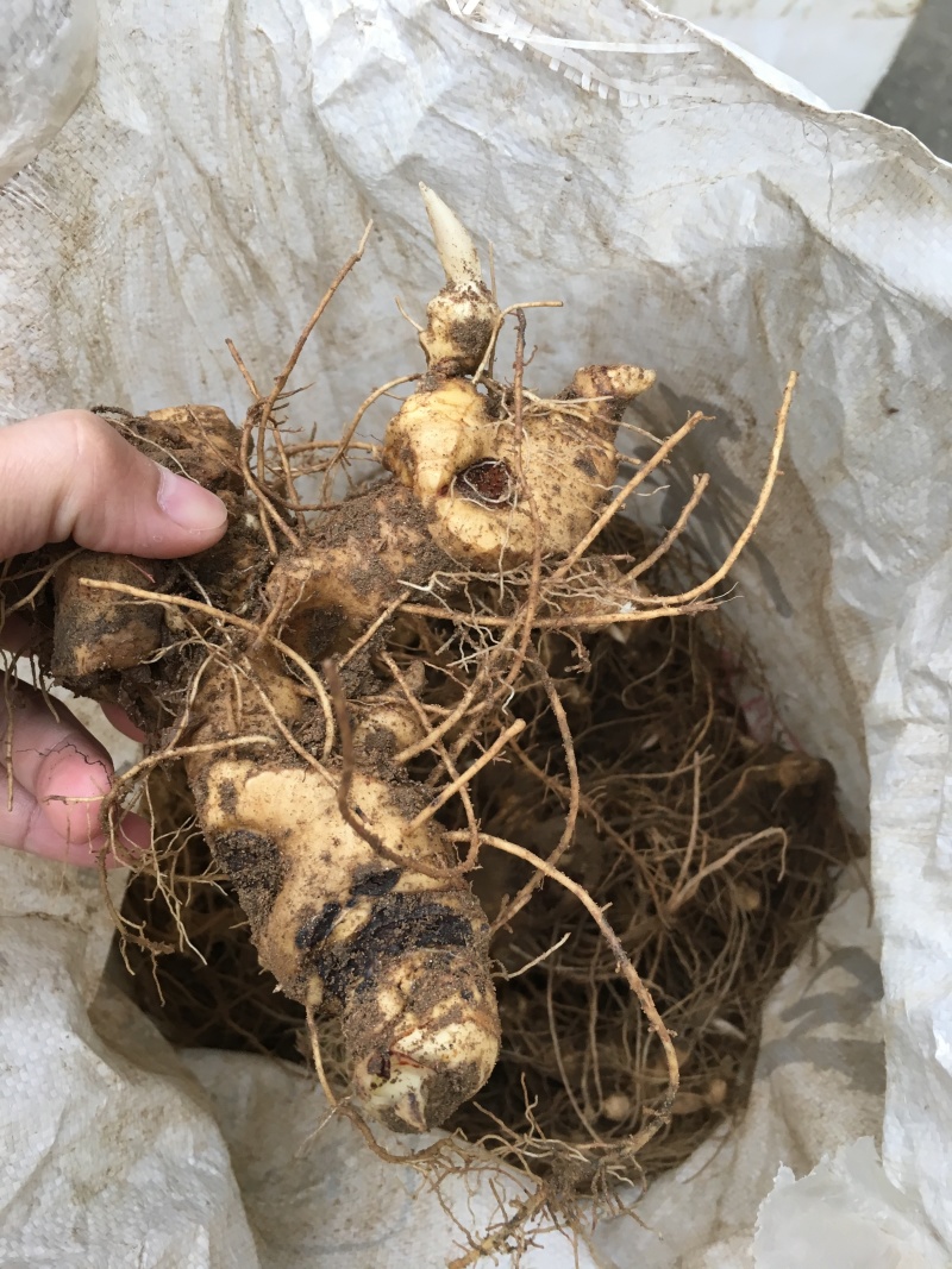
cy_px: 634
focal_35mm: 29
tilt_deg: -71.4
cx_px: 476
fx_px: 1064
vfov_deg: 61.7
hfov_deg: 48.2
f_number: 2.2
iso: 40
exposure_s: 1/33
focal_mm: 4.15
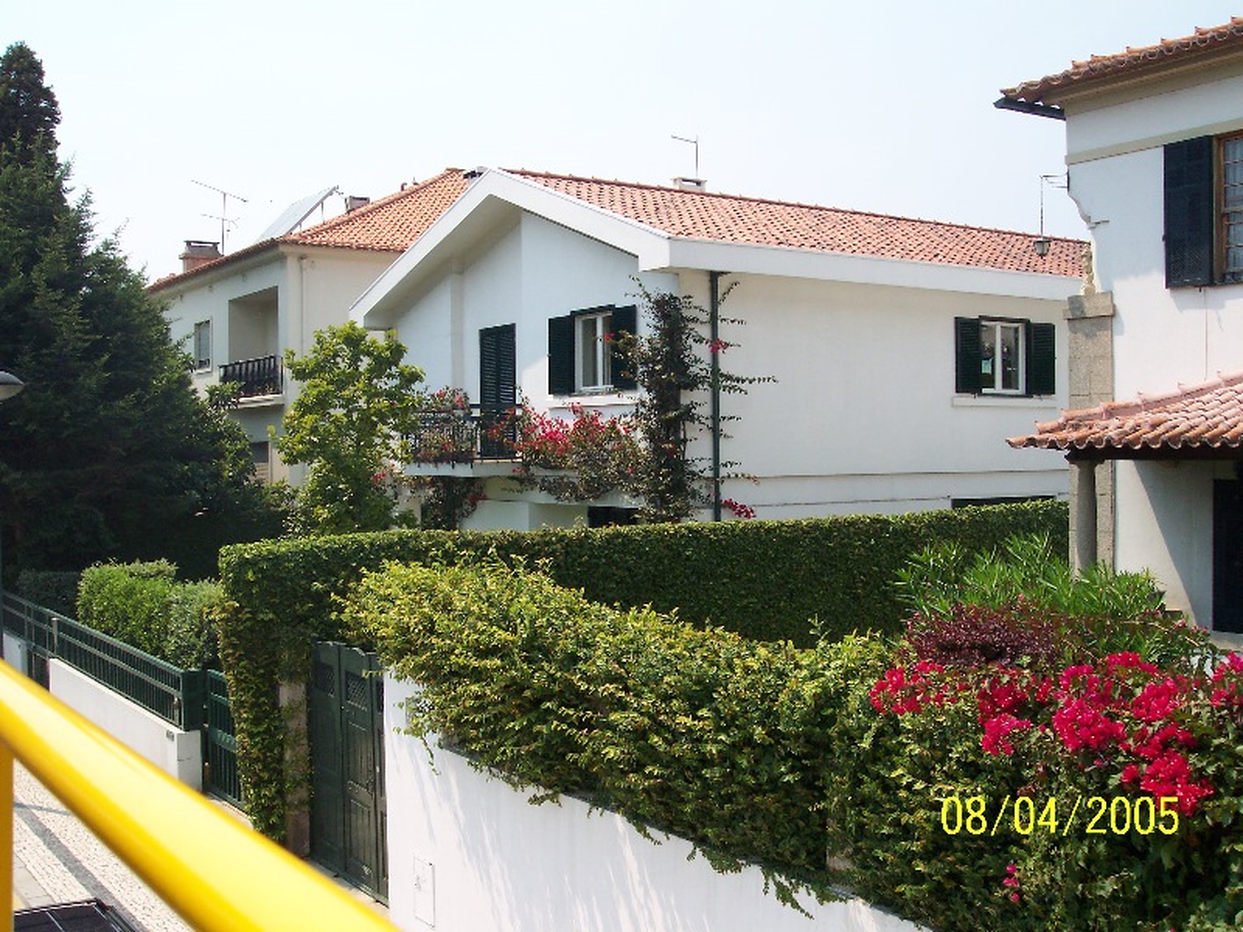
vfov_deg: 37.7
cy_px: 466
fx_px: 1365
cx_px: 622
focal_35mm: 38
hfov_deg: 49.0
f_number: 4.8
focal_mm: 8
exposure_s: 1/500
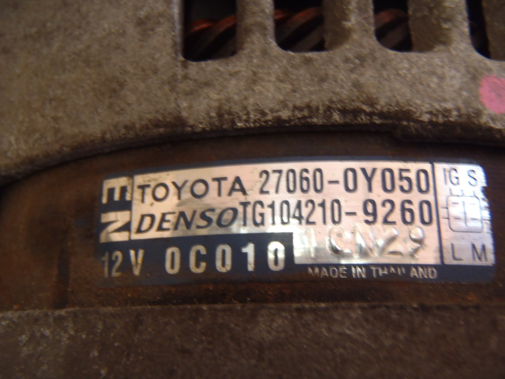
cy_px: 190
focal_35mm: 37
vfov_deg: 38.7
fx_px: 540
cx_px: 252
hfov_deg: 50.1
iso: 200
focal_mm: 6.64
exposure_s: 1/10
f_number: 4.7
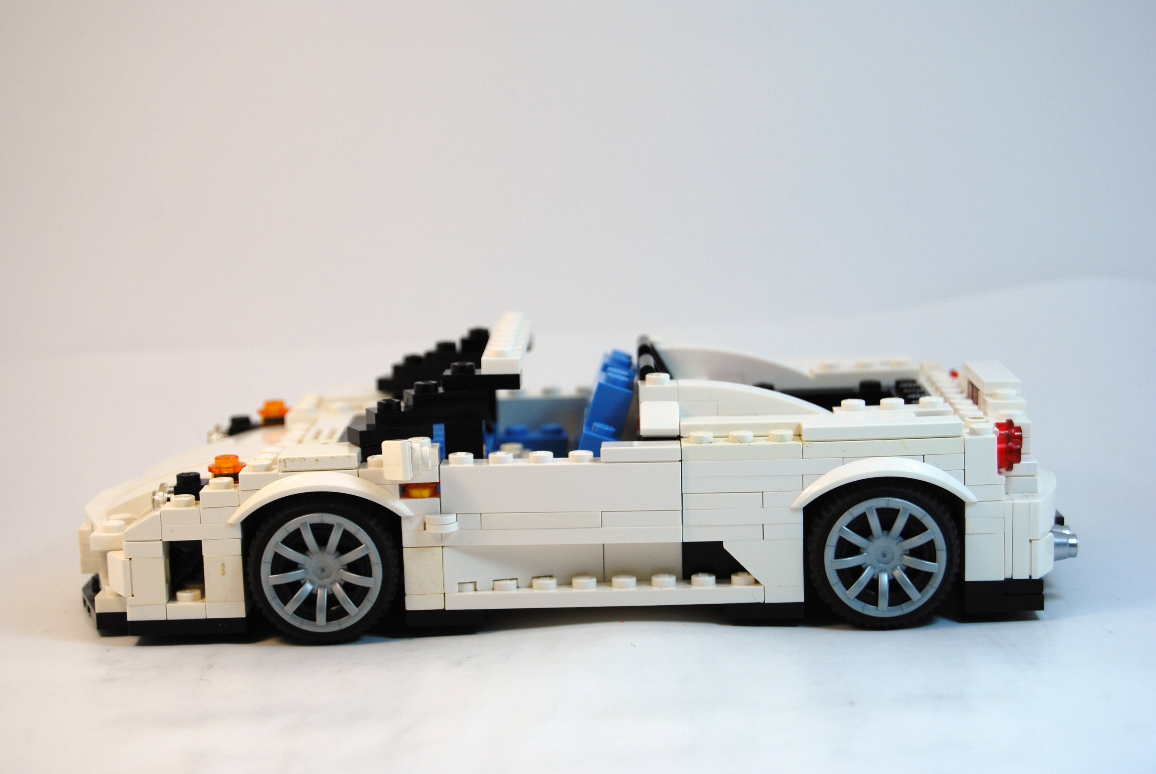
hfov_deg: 24.6
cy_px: 387
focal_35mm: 82
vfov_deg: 16.6
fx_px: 2652
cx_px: 578
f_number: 5.6
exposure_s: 1/125
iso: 100
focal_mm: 55
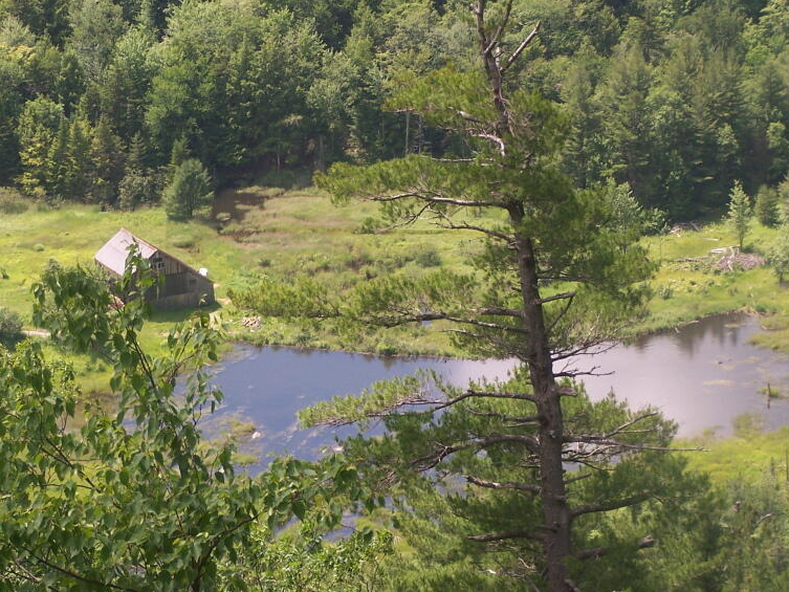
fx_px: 3967
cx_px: 334
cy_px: 203
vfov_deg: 8.5
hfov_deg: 11.4
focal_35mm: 174
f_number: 3.2
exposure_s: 1/400
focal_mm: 21.2
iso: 80
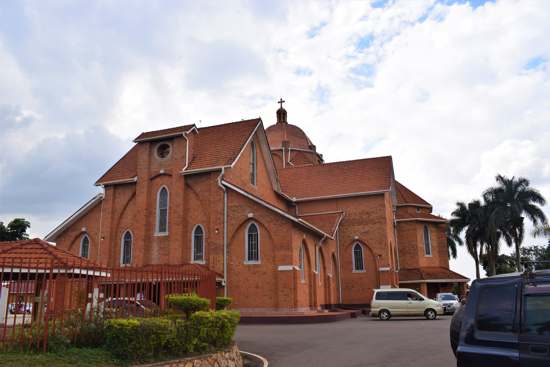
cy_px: 184
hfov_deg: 67.4
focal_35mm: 27
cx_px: 275
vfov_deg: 47.9
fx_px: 412
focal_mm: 18
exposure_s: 1/320
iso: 200
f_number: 9
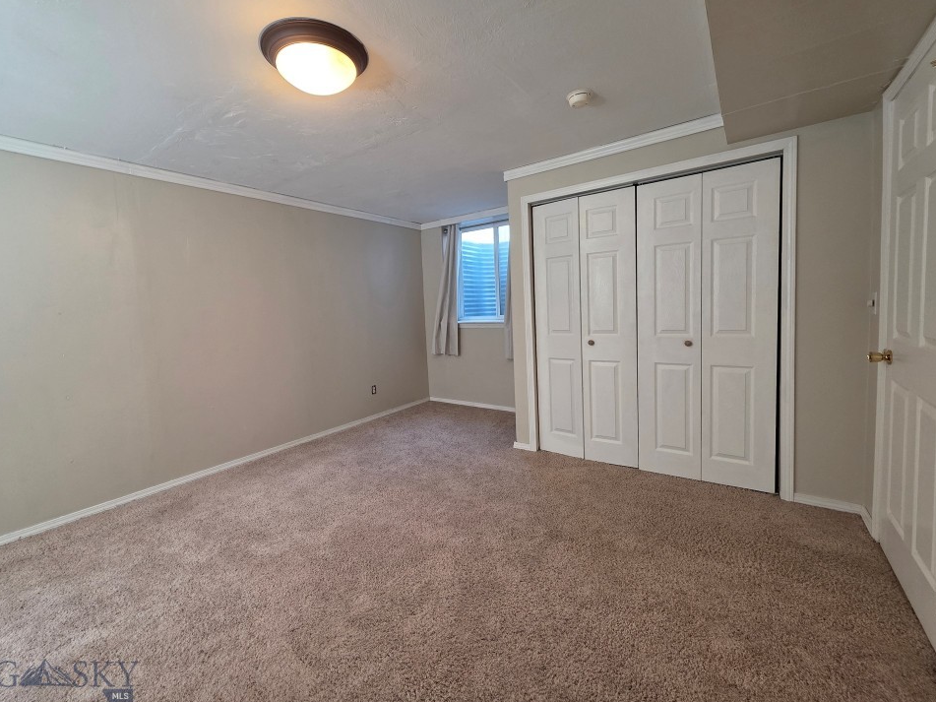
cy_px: 339
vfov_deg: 85.6
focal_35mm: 14
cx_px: 452
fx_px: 379
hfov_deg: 102.0
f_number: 1.9
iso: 200
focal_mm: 2.2
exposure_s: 1/120
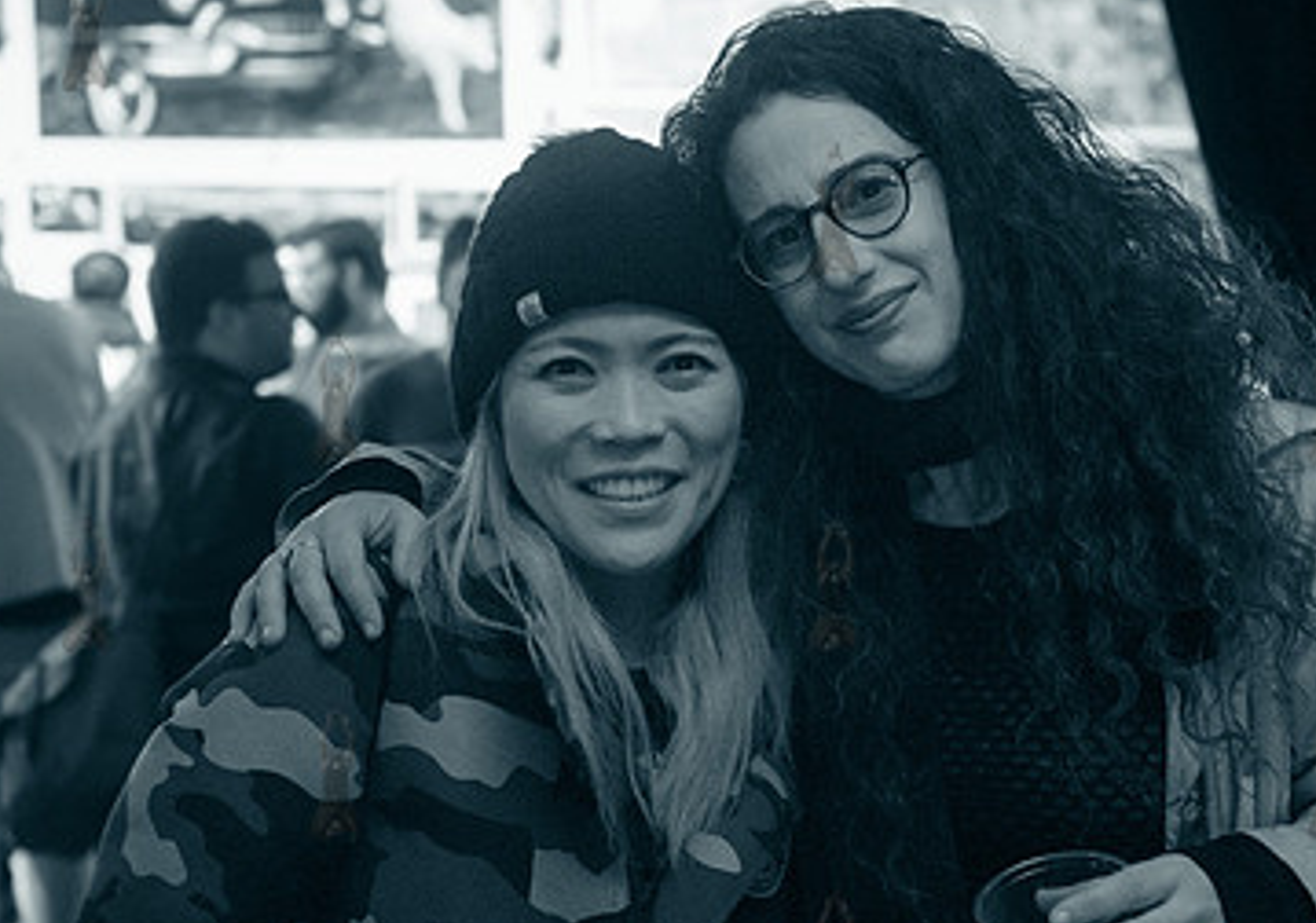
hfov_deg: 32.3
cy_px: 568
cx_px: 742
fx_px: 2267
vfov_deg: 23.0
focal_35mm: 61
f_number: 2.8
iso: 8000
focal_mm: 35
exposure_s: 1/125
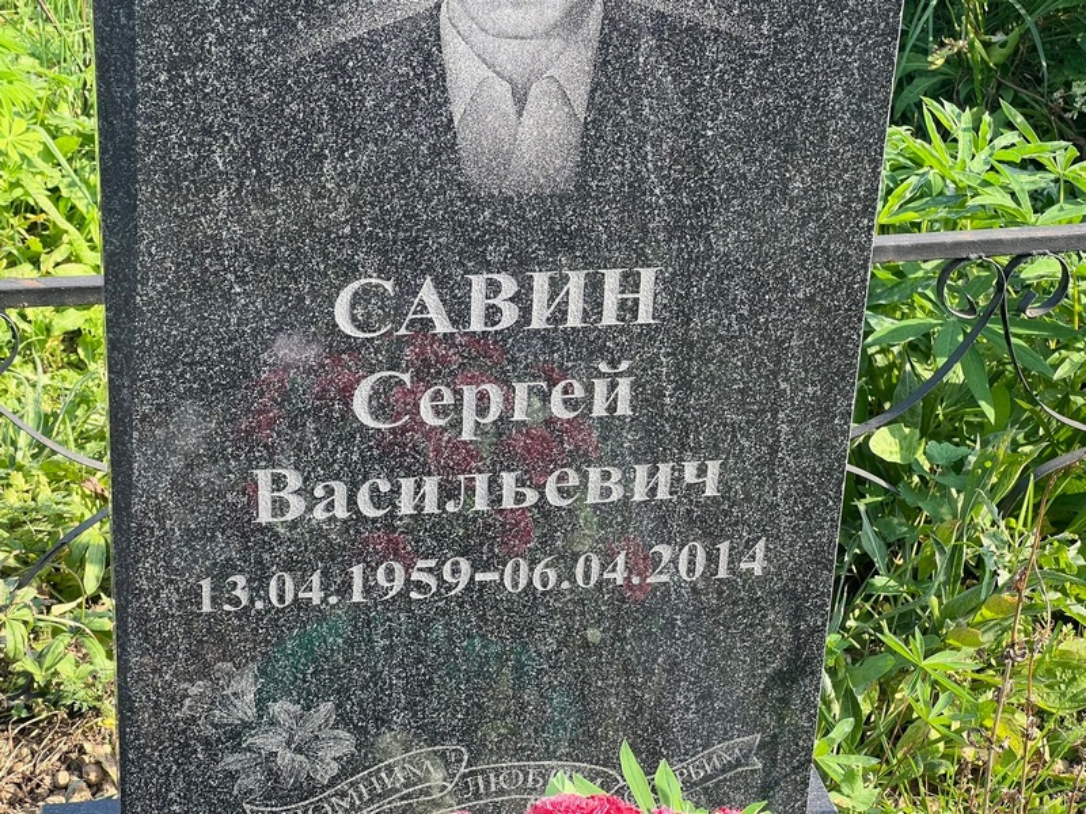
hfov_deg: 25.3
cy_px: 407
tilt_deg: -26.1
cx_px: 543
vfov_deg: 19.1
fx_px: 2416
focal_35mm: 77
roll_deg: -2.7
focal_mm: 9
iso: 32
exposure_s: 1/124
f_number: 2.8
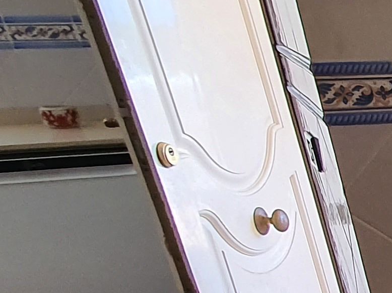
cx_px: 951
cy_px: 416
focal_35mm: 77
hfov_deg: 14.8
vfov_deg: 17.5
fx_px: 872
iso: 64
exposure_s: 1/100
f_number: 2.2
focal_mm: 1.8
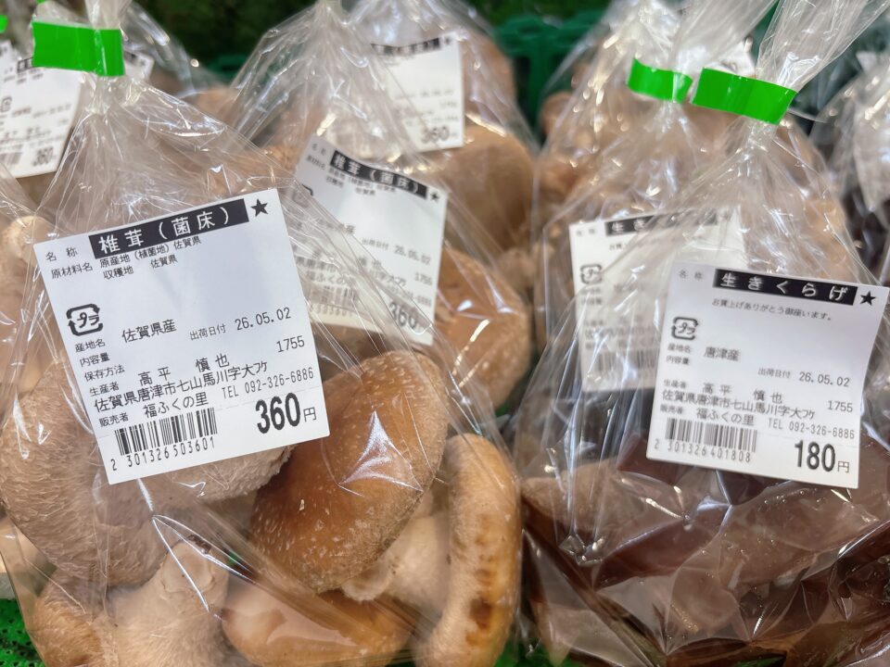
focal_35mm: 26
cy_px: 334
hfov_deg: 67.3
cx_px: 445
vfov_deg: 53.1
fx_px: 668
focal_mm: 5.96
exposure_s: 1/120
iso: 100
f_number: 1.6
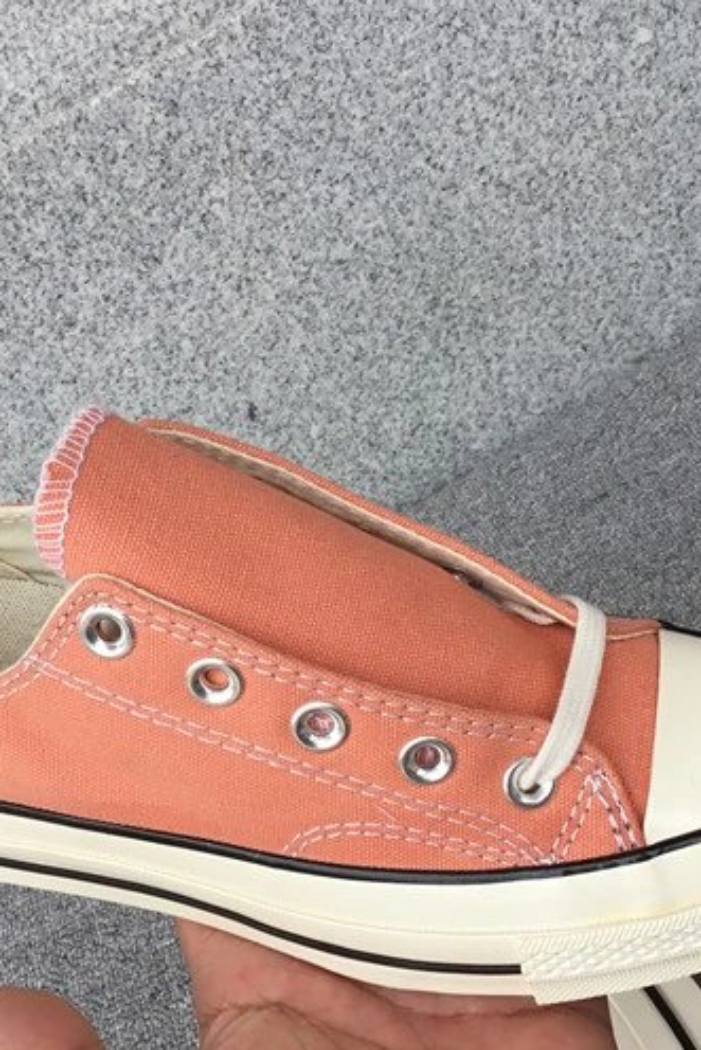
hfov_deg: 26.0
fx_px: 1518
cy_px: 603
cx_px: 385
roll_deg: +32.5
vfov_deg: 38.1
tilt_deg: -41.7
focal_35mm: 52
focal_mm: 3.3
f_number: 2.4
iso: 25
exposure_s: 1/347
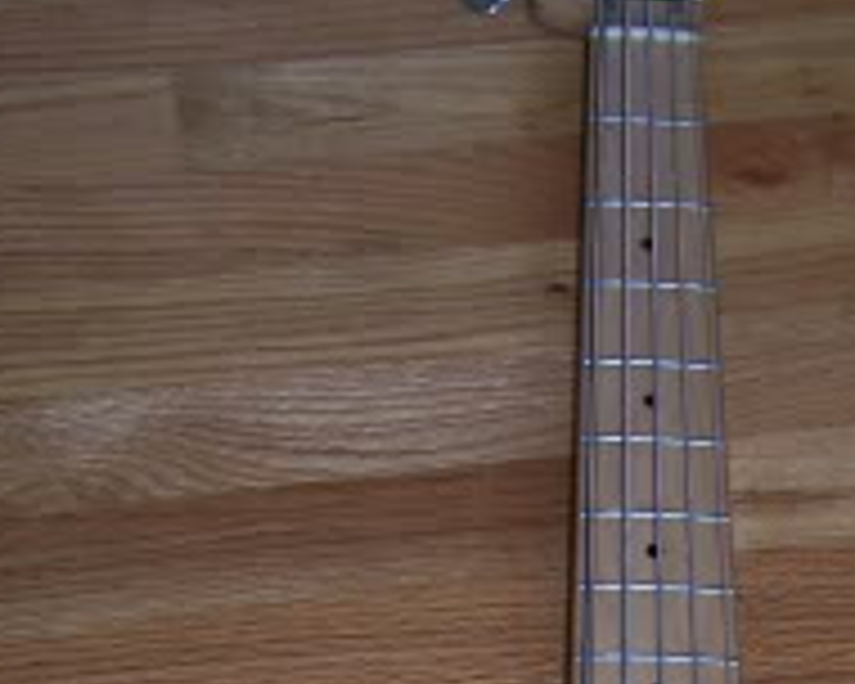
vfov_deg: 11.7
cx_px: 724
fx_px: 3163
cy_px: 1071
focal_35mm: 125
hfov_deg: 15.3
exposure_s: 1/60
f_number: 2.8
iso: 140
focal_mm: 6.3
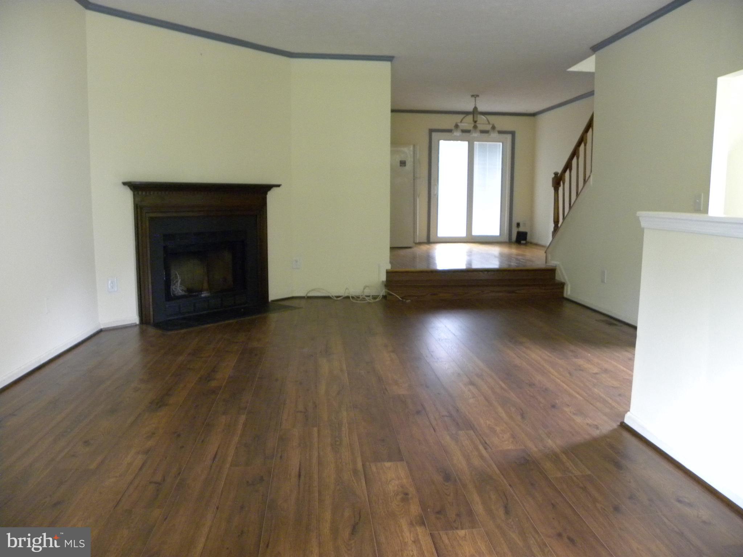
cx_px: 372
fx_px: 558
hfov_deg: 67.3
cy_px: 278
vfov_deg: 53.1
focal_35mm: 26
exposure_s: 1/21.7
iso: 400
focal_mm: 4.6
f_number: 2.8
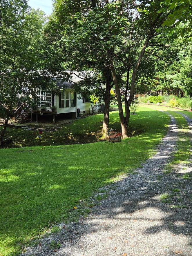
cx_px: 111
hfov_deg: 35.9
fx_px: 296
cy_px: 136
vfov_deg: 46.8
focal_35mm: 40
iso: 25
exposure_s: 1/378
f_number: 1.8
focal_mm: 5.4
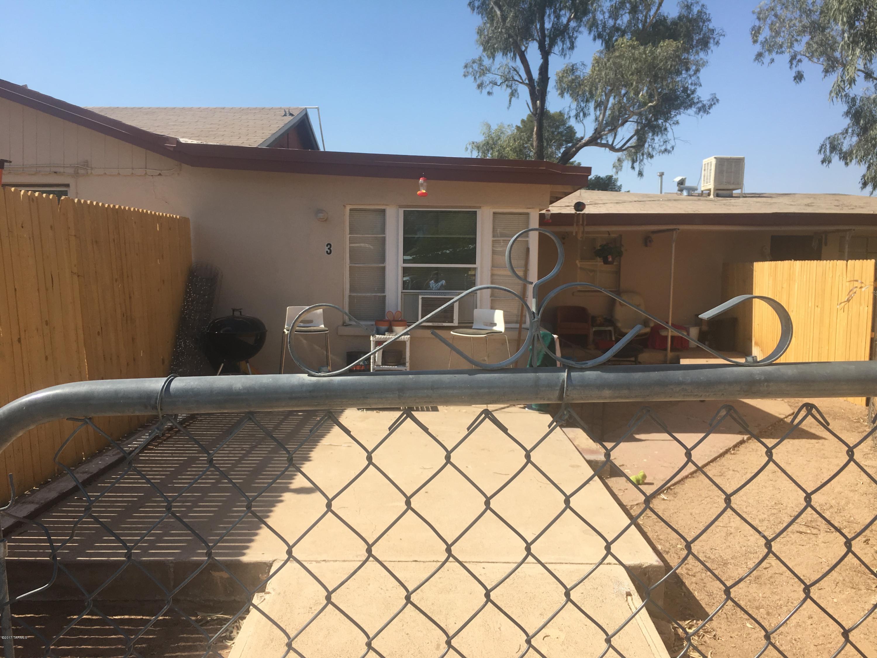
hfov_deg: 61.7
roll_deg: +2.0
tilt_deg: -6.1
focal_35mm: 29
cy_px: 329
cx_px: 438
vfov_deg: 48.2
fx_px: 735
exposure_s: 1/1326
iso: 25
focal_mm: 4.15
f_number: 2.2
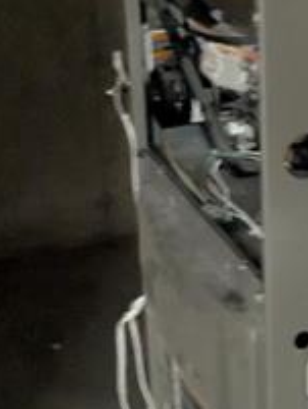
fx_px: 1221
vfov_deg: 19.1
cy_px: 191
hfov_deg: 14.3
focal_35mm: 103
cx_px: 249
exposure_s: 1/3.08
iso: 3352
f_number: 1.73
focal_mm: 4.38
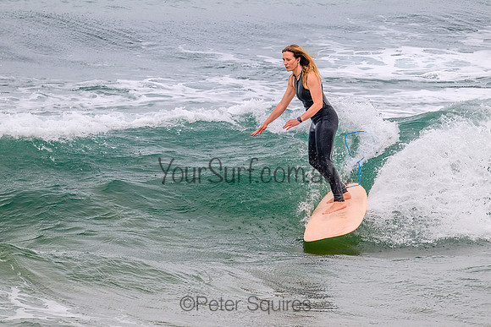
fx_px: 11622
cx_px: 302
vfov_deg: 1.6
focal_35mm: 852
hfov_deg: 2.4
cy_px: 122
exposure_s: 1/2000
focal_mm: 680
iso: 1100
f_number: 11
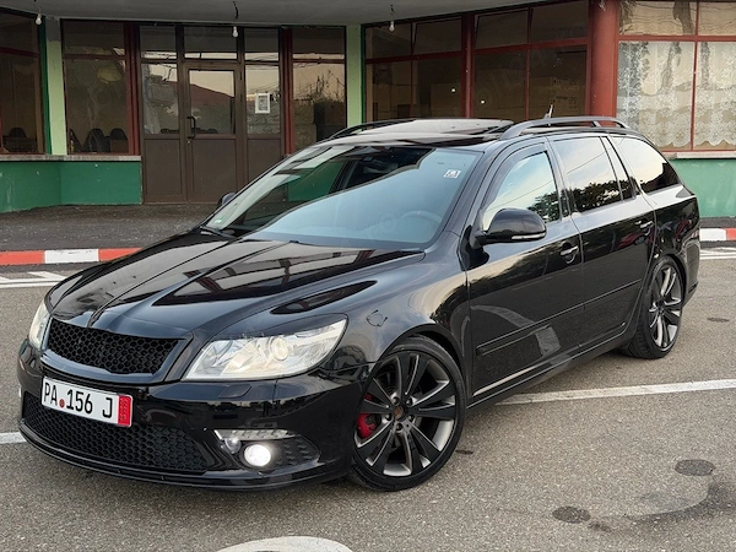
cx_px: 368
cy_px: 276
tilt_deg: -7.3
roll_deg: +0.4
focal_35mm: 48
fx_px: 1021
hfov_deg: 39.7
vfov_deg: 30.3
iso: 64
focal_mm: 6.76
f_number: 1.78
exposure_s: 1/366
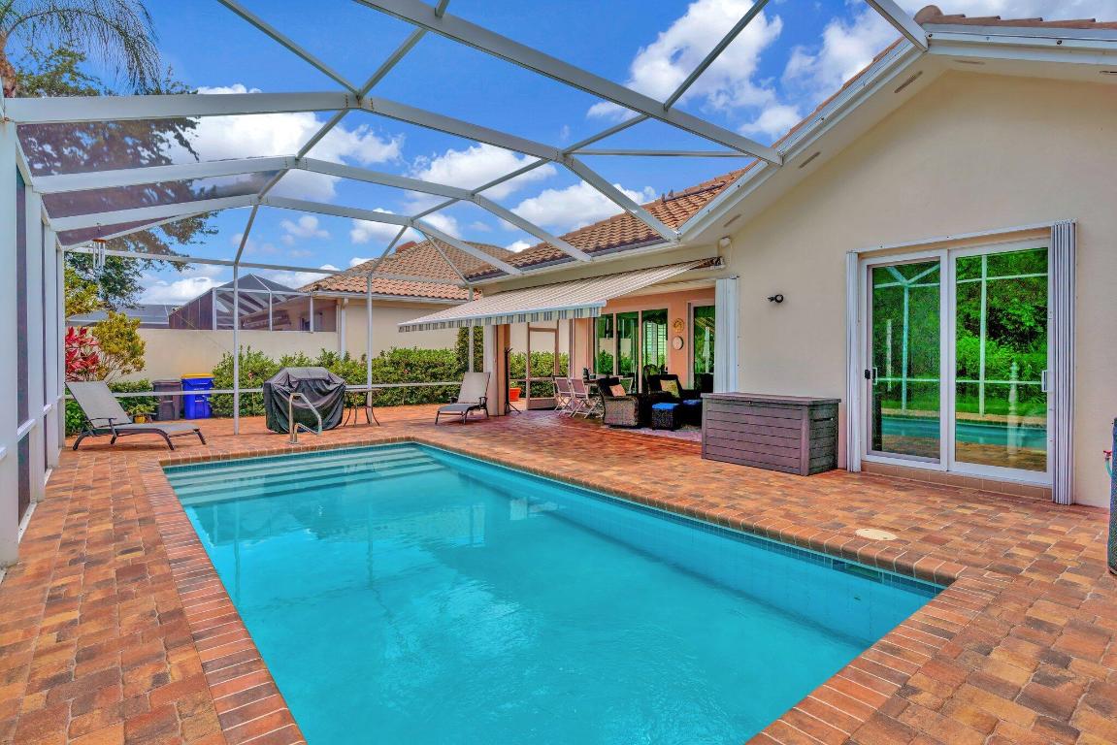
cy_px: 372
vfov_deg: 67.4
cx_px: 558
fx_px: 559
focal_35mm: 18
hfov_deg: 90.0
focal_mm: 18
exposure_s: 1/800
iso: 100
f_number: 5.6
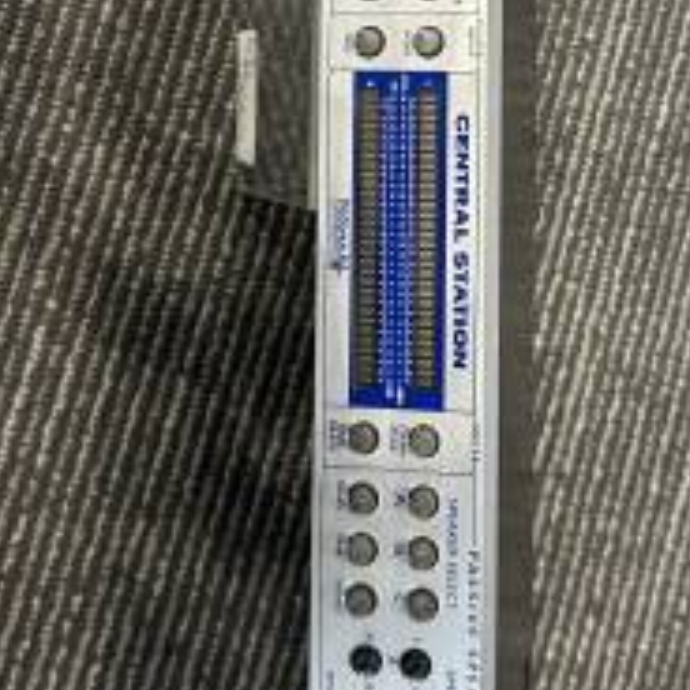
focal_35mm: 60
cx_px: 409
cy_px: 101
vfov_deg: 27.8
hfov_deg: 28.6
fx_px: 1353
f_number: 1.78
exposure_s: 1/120
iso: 200
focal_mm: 6.86
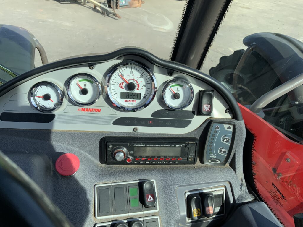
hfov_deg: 61.7
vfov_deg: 48.2
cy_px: 114
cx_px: 152
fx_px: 254
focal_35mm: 29
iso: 16
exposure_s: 1/929
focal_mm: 3
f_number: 1.8
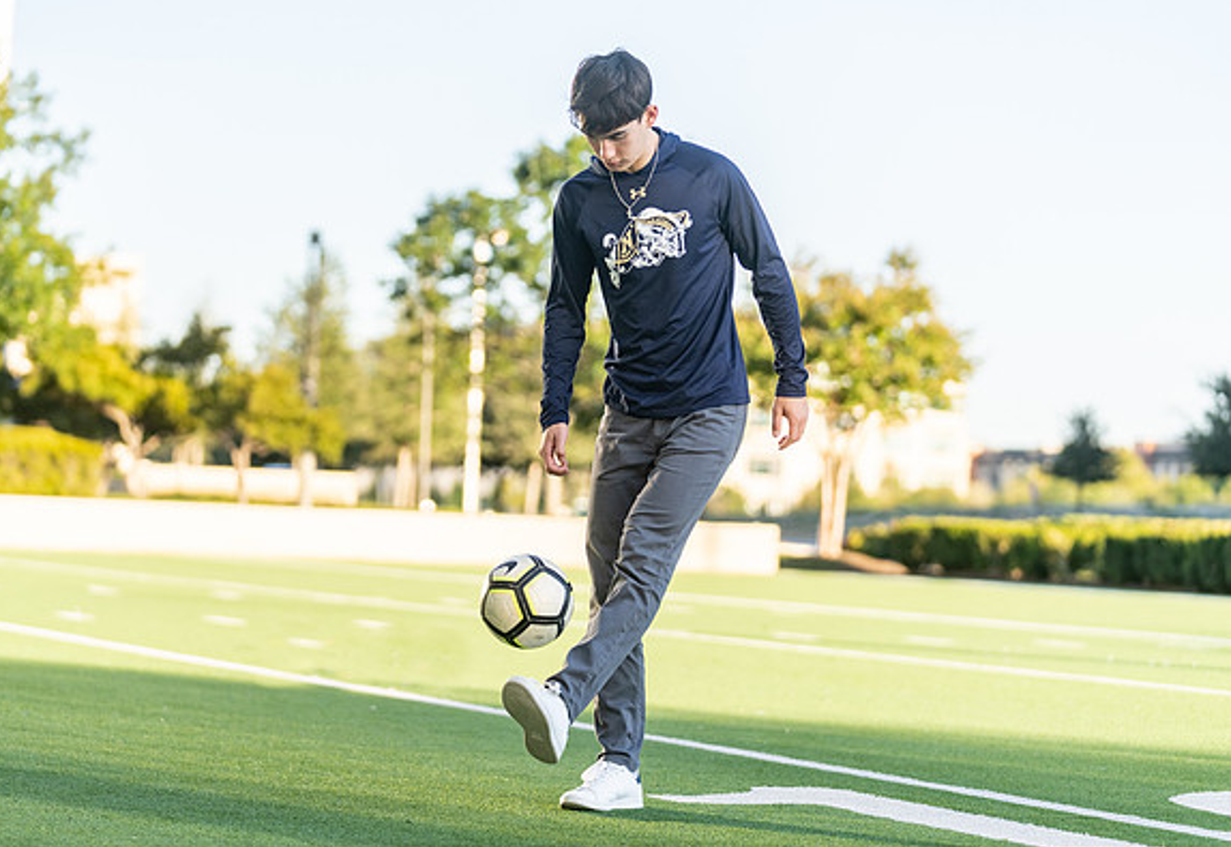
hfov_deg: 17.8
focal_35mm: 114
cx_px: 556
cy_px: 400
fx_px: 3937
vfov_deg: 12.3
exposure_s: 1/1000
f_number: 2.8
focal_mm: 103
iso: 320
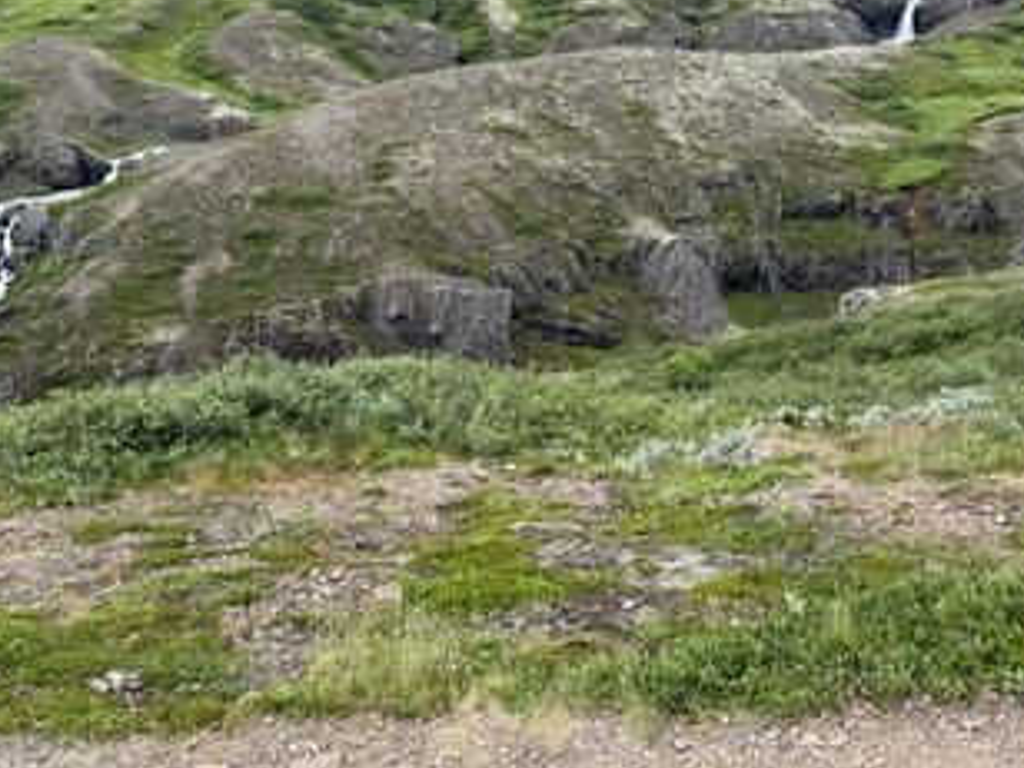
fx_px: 1154
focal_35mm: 39
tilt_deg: -11.7
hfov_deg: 47.9
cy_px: 171
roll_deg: -2.0
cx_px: 495
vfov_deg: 35.8
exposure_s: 1/853
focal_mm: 6.76
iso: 80
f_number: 1.78
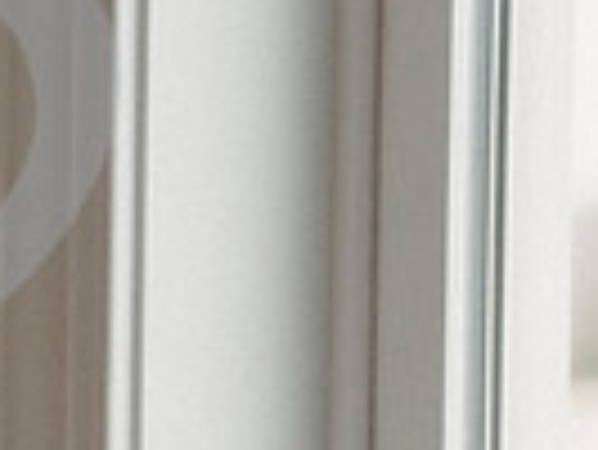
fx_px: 4029
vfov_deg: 6.4
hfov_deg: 8.1
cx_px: -602
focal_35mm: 233
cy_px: 466
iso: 200
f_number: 2.8
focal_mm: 55
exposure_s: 1/160
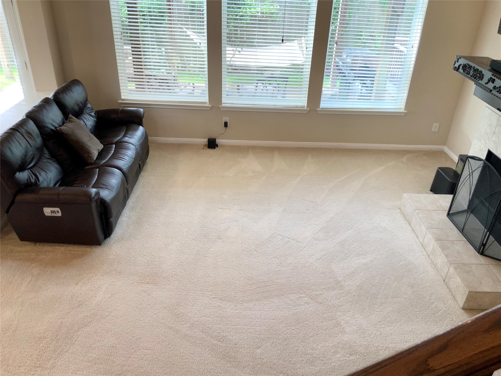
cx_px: 250
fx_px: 420
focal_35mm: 29
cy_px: 188
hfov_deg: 61.7
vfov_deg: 48.2
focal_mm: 3
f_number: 1.8
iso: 50
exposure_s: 1/60
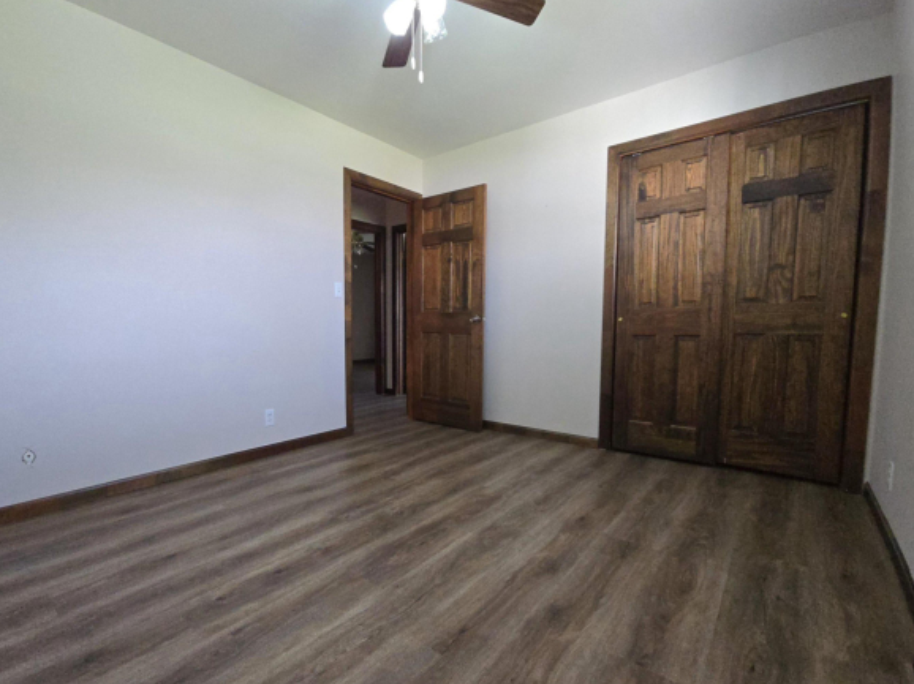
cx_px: 426
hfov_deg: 98.0
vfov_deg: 81.7
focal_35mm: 15
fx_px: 396
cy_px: 352
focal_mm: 2.2
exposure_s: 1/60.2
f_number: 2.2
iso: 400
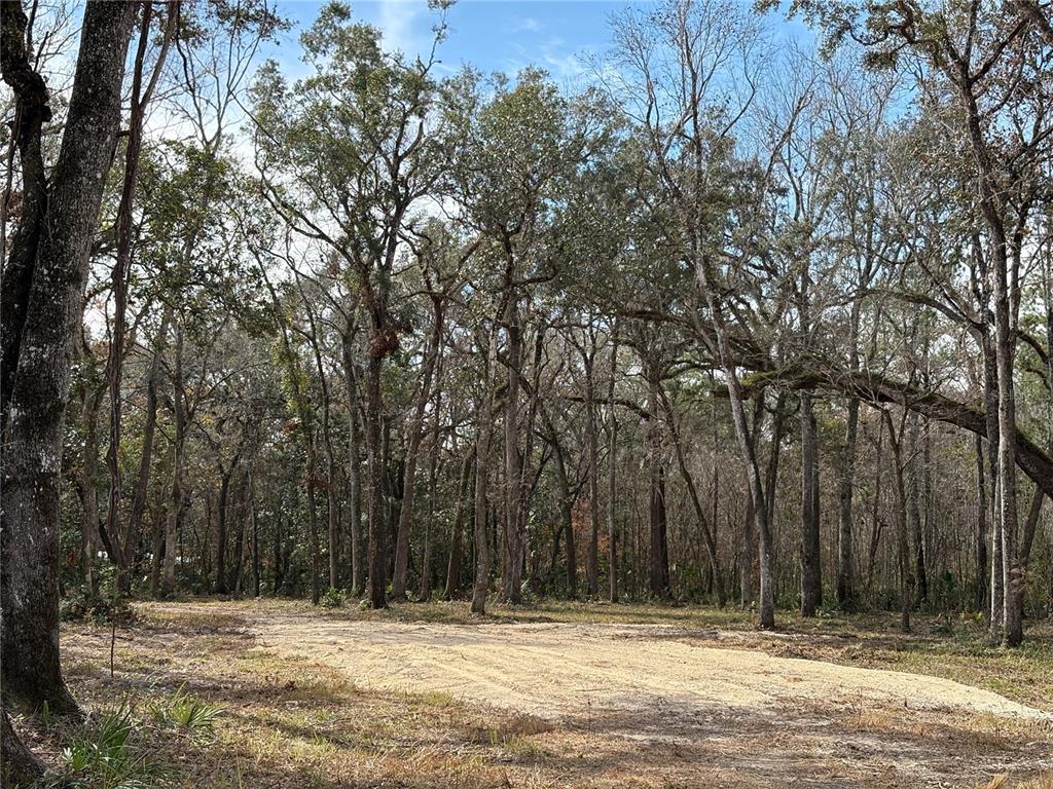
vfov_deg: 28.0
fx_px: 1582
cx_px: 526
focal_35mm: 52
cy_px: 394
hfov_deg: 36.8
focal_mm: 5.96
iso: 32
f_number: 1.6
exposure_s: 1/1263
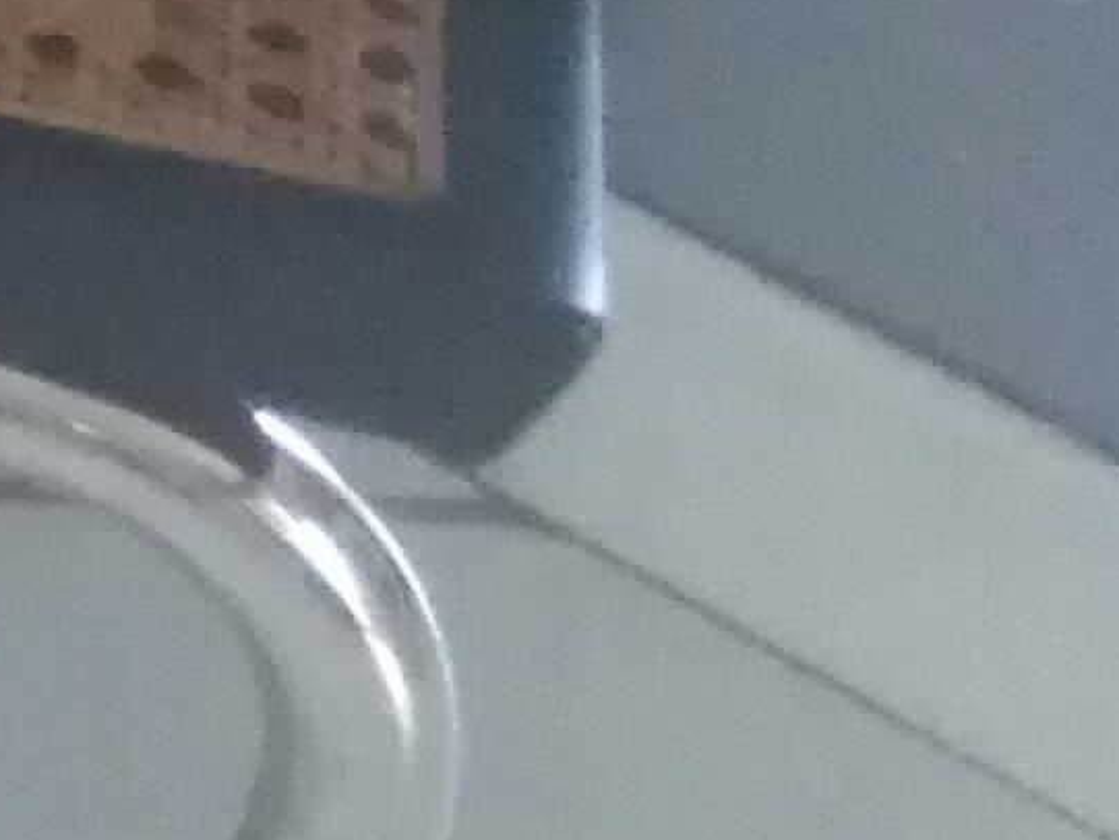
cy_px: -428
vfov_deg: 7.3
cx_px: -2906
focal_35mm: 200
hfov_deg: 7.7
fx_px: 6467
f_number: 2
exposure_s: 1/33.3
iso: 909
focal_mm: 3.54
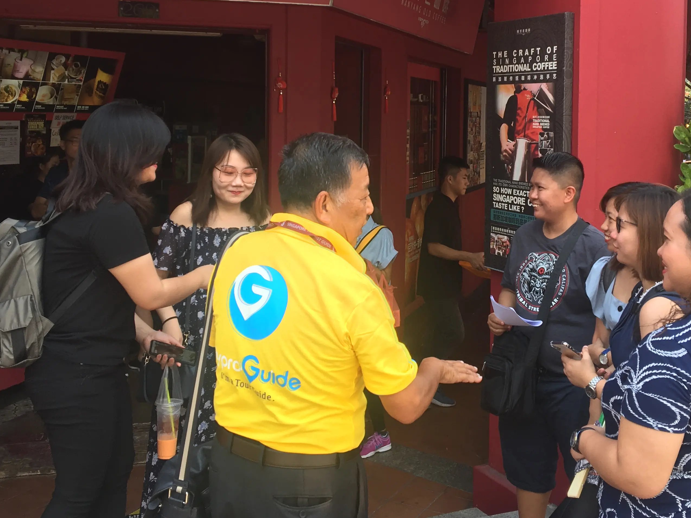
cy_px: 137
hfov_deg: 41.2
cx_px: 373
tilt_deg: +0.6
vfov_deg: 31.0
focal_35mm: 46
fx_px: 918
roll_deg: -1.0
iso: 25
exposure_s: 1/273
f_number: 2.2
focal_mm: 4.15
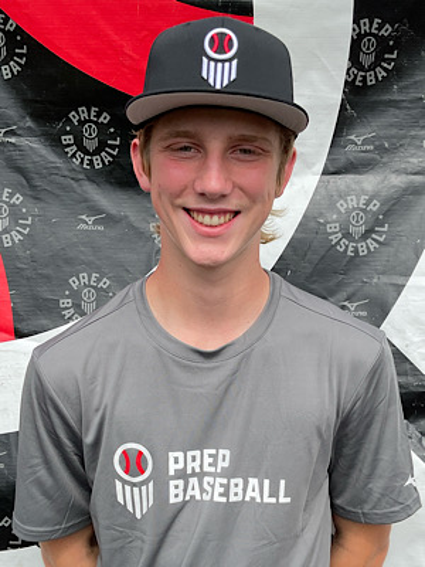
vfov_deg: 61.7
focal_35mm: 29
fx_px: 475
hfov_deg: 48.2
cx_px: 212
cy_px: 284
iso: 16
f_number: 1.8
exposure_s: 1/1221
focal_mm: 3
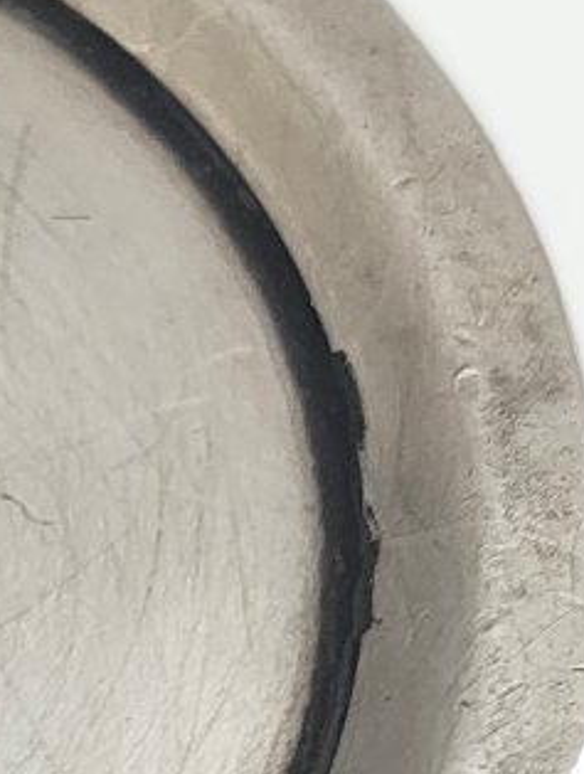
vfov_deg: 11.7
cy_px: 404
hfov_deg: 8.5
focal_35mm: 168
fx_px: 3764
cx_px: -456
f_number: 1.88
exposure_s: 1/50
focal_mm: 5.56
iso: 145
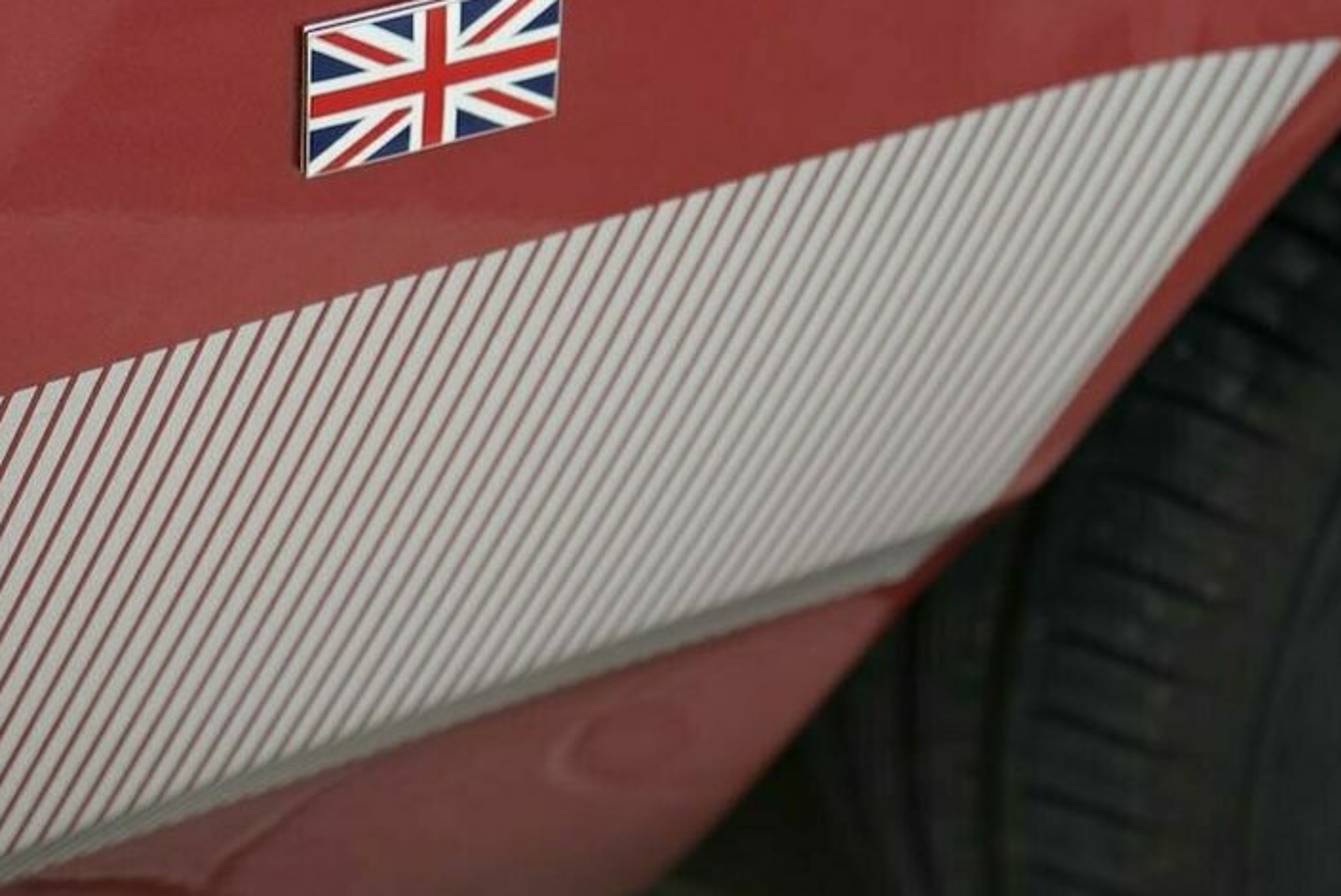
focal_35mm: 97
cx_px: 468
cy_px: 416
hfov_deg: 21.0
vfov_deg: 14.1
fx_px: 3615
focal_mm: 57
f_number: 5
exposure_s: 1/250
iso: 160
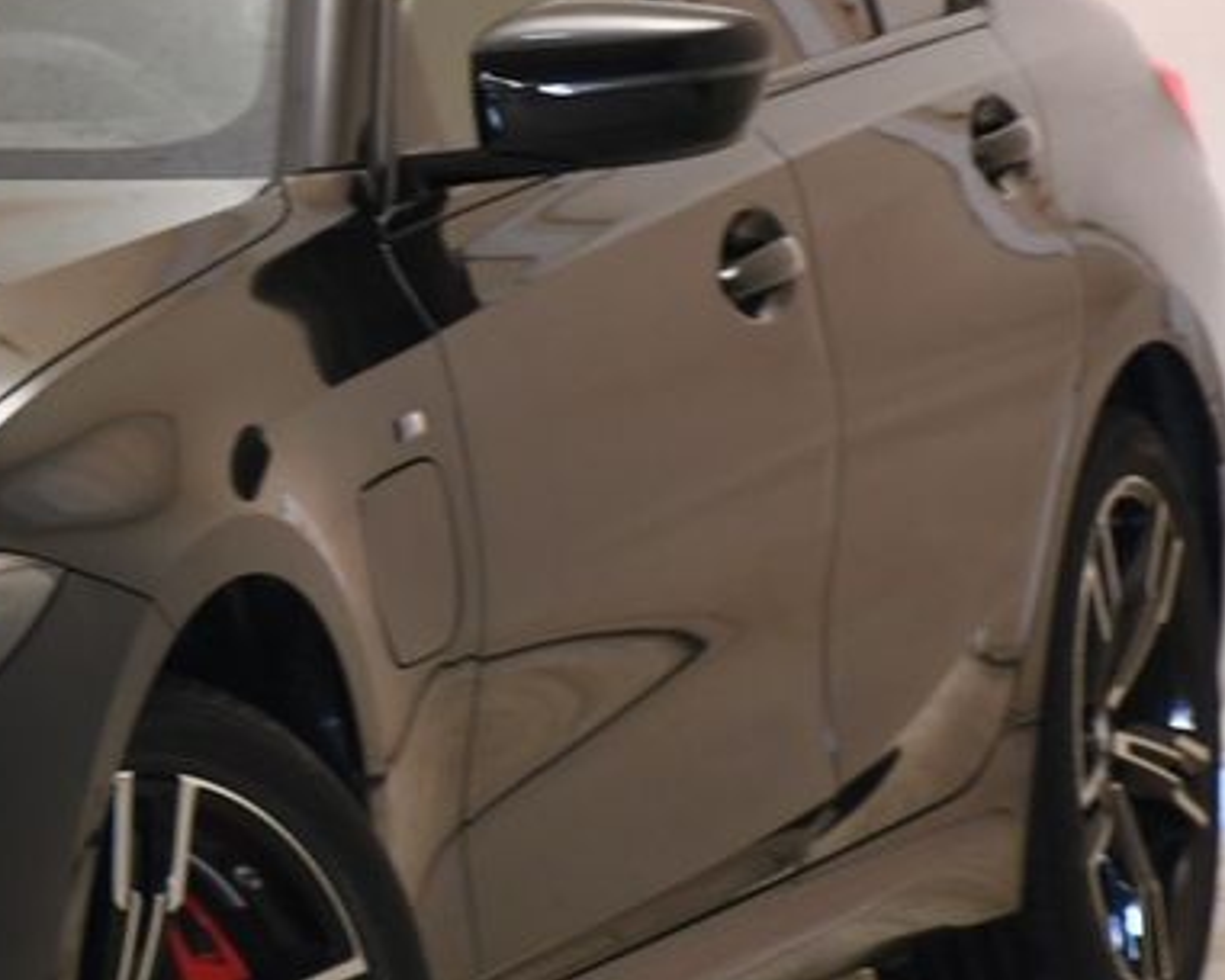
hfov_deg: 5.1
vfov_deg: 4.1
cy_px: 469
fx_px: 13599
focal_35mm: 375
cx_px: -482
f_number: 5.3
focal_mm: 85
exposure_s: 1/25
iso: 640
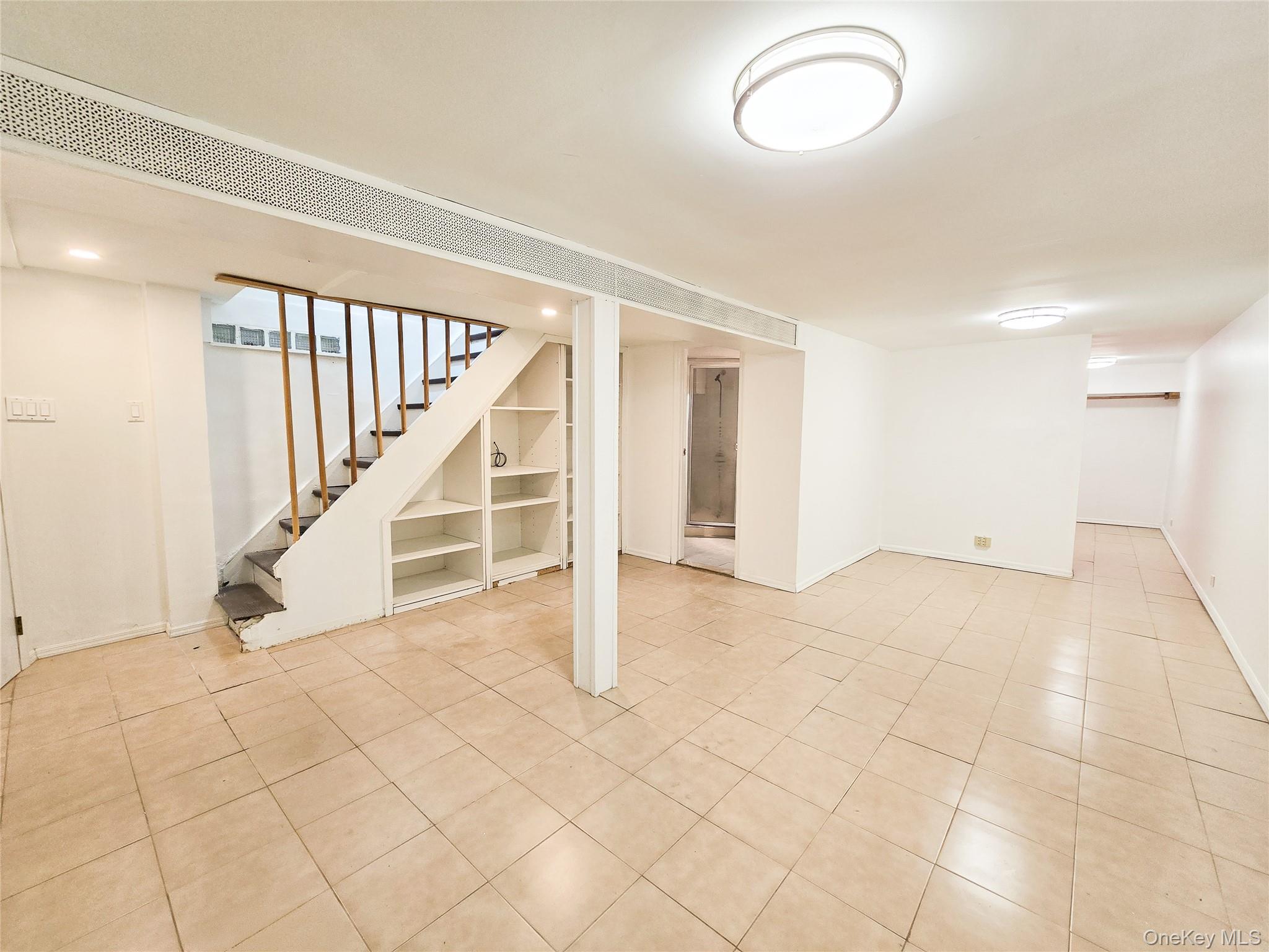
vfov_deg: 89.9
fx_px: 477
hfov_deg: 106.2
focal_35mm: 13
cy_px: 476
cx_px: 634
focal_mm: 2.2
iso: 80
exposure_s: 1/60
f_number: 2.2
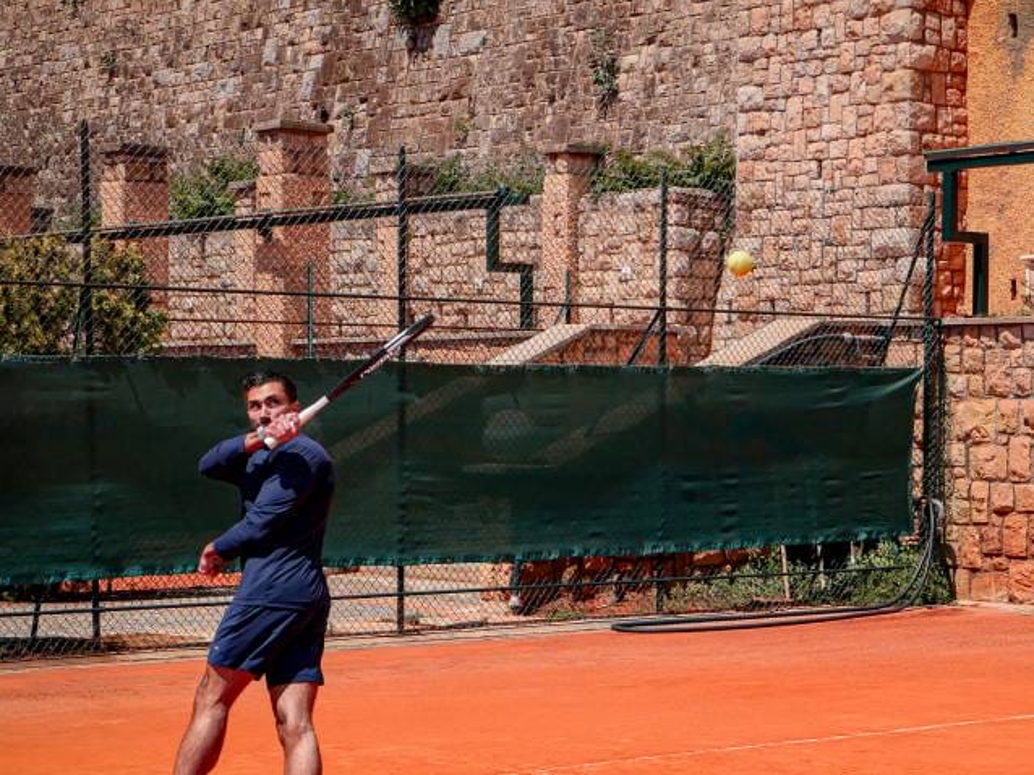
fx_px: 2598
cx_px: 644
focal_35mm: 87
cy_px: 556
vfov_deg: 16.9
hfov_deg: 22.5
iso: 200
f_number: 5.6
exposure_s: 1/1250
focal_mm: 23.6
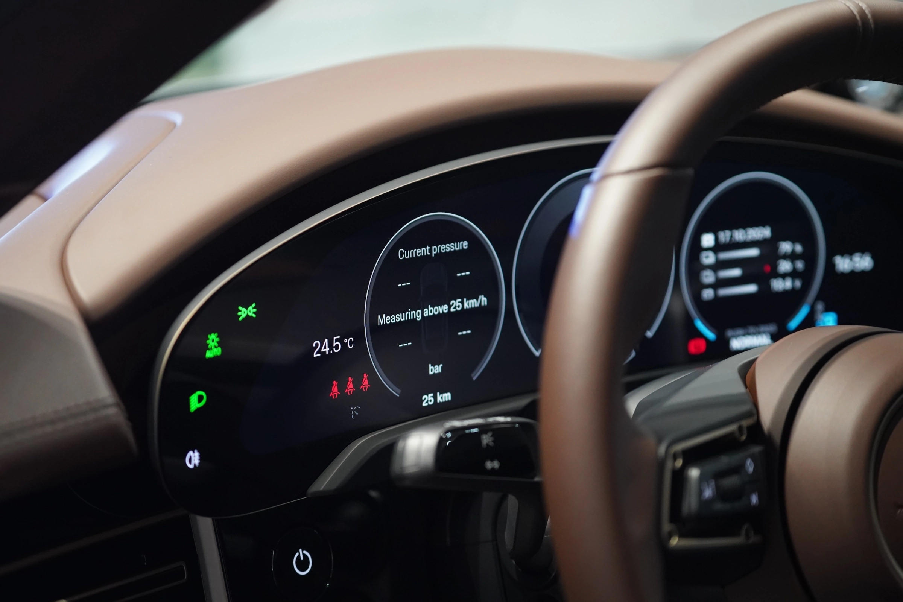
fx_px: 2182
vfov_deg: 15.7
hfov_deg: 23.4
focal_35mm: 87
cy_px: 301
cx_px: 452
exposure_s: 1/160
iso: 5000
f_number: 4
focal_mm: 87
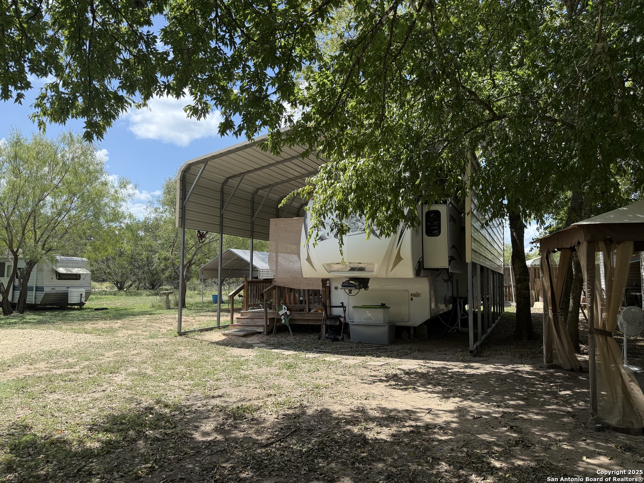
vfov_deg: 56.8
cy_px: 242
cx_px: 322
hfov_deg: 71.6
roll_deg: -1.0
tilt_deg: +4.9
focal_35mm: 24
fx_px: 446
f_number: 1.78
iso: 100
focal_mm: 6.76
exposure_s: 1/2801
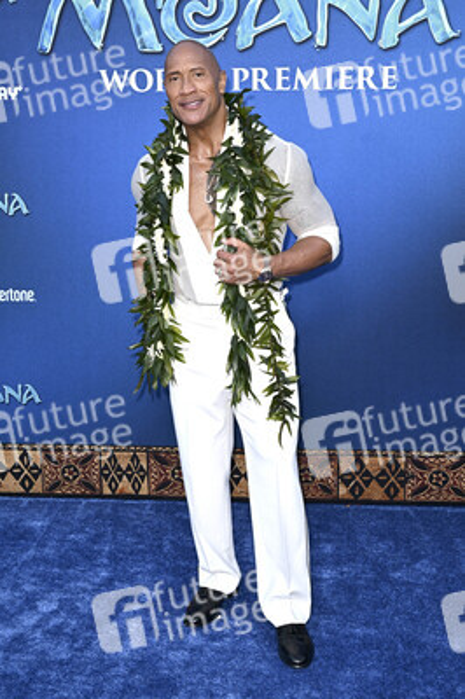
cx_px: 232
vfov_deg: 48.5
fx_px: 776
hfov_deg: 33.3
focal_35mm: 40
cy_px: 350
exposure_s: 1/250
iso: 1000
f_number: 6.3
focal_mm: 40
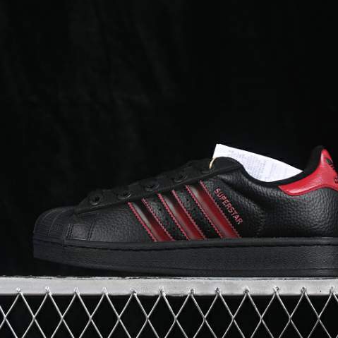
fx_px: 1072
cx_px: 195
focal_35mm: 97
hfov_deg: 17.9
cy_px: 170
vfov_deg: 17.9
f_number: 6.3
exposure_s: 1/60
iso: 160
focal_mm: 50
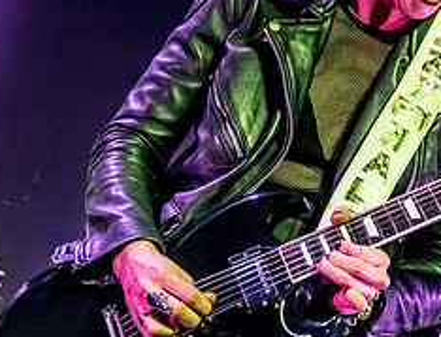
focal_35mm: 137
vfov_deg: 10.9
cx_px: 339
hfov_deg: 14.2
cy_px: 94
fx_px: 1758
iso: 800
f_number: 4
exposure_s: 1/160
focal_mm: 25
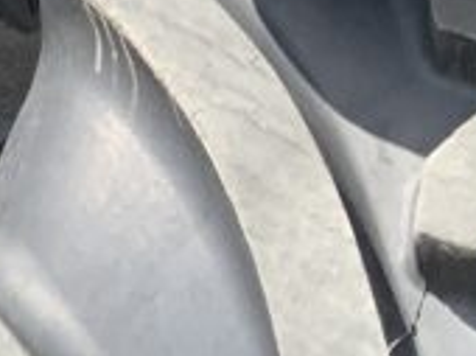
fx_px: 2403
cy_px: -673
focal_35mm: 175
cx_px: -384
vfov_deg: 7.5
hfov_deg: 10.6
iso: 16
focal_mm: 3
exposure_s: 1/816
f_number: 1.8
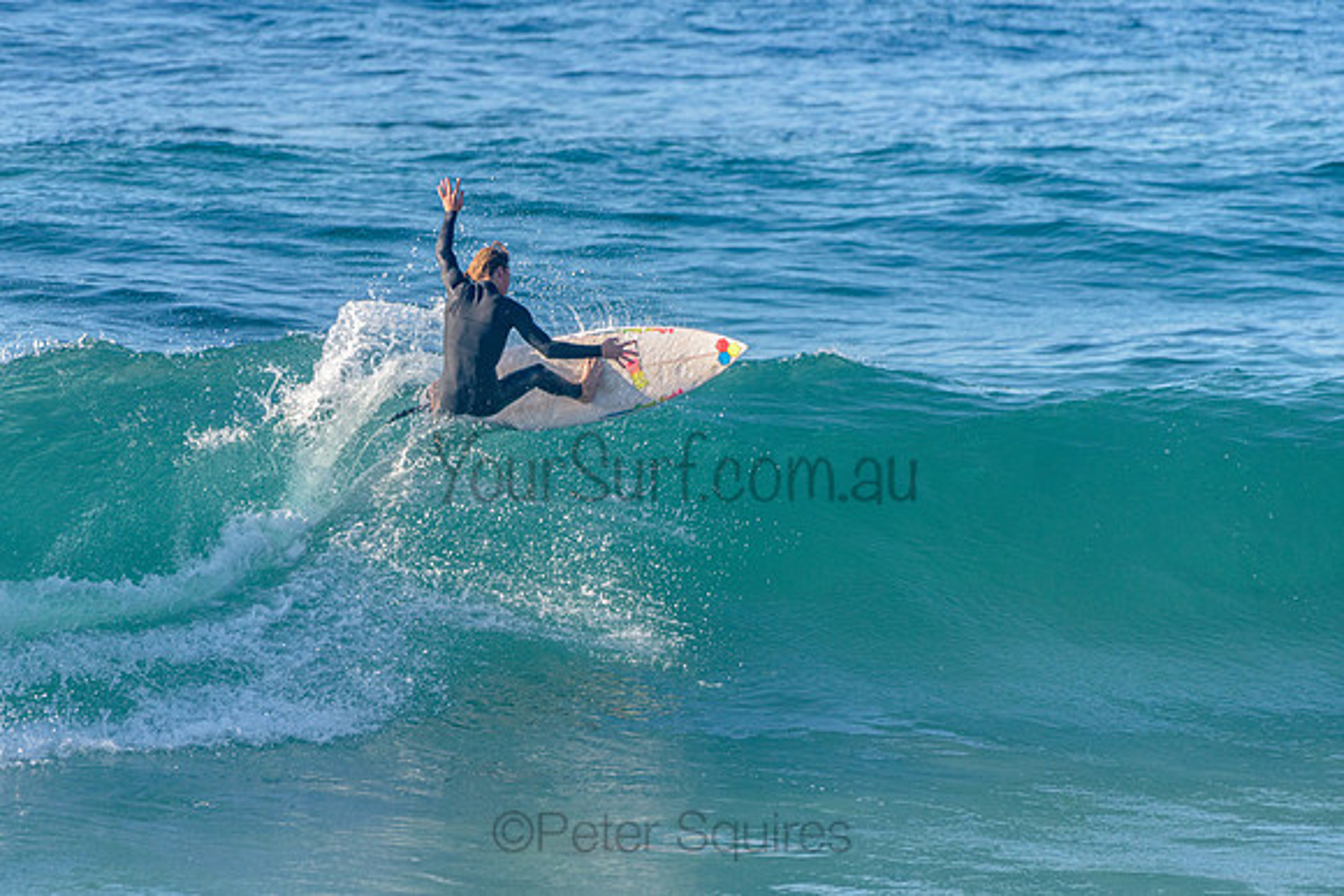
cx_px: 523
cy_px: 526
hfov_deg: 3.4
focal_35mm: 611
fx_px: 22814
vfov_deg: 2.3
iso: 400
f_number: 5.6
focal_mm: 500
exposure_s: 1/2000
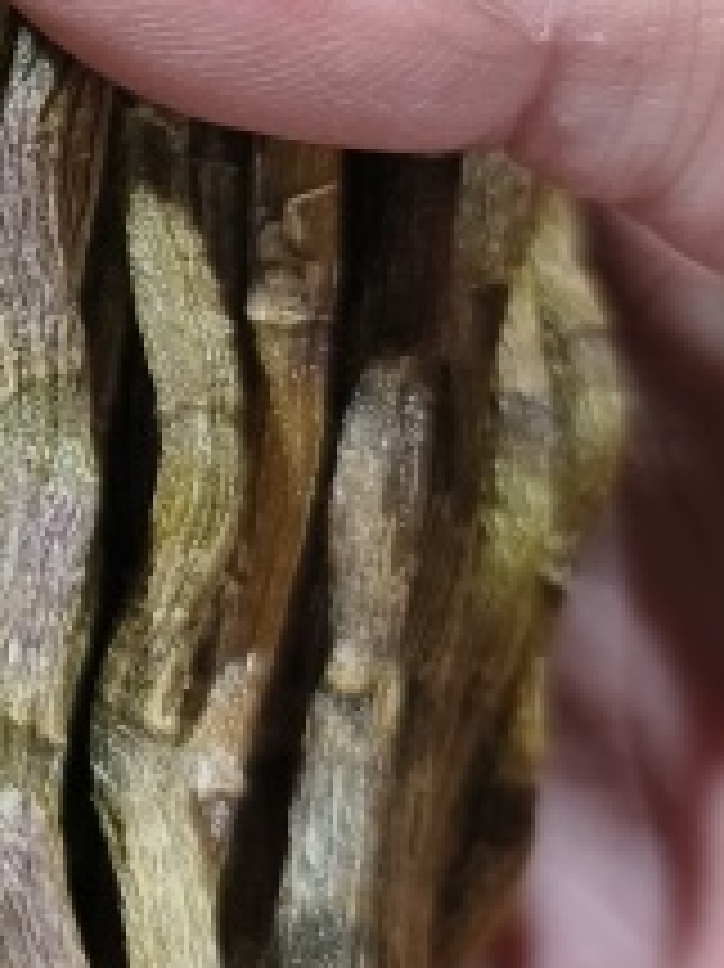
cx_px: -513
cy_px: 142
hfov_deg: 12.1
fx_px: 3182
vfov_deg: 17.1
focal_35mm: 114
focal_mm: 5.5
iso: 588
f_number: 1.75
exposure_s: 1/33.3
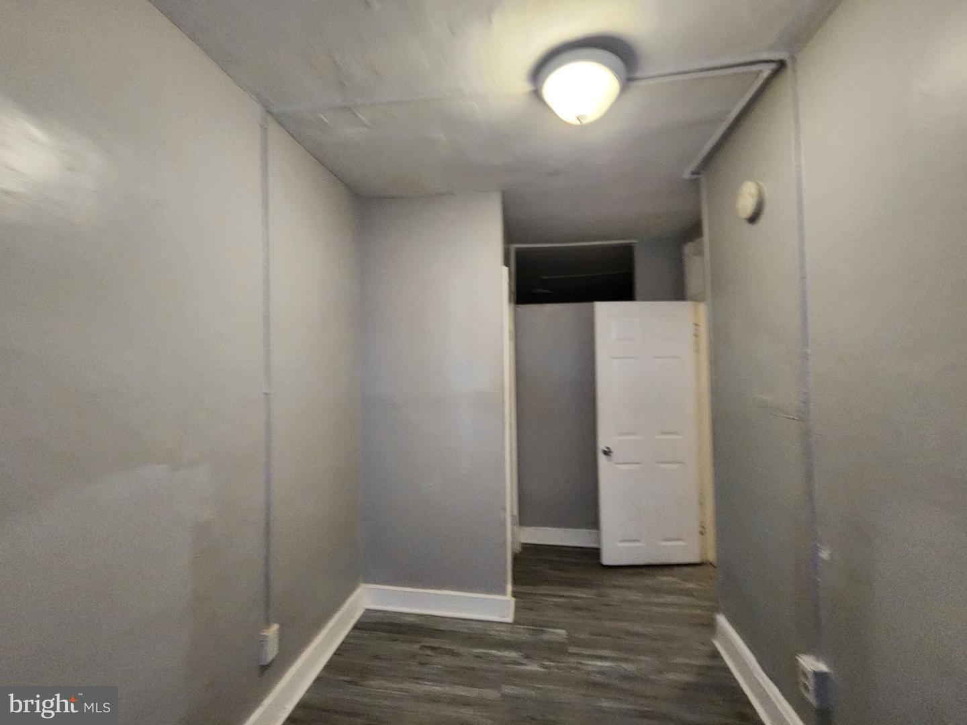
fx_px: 363
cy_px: 362
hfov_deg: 106.2
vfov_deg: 89.9
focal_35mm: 13
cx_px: 484
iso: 400
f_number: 2.2
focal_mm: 2.2
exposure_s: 1/30
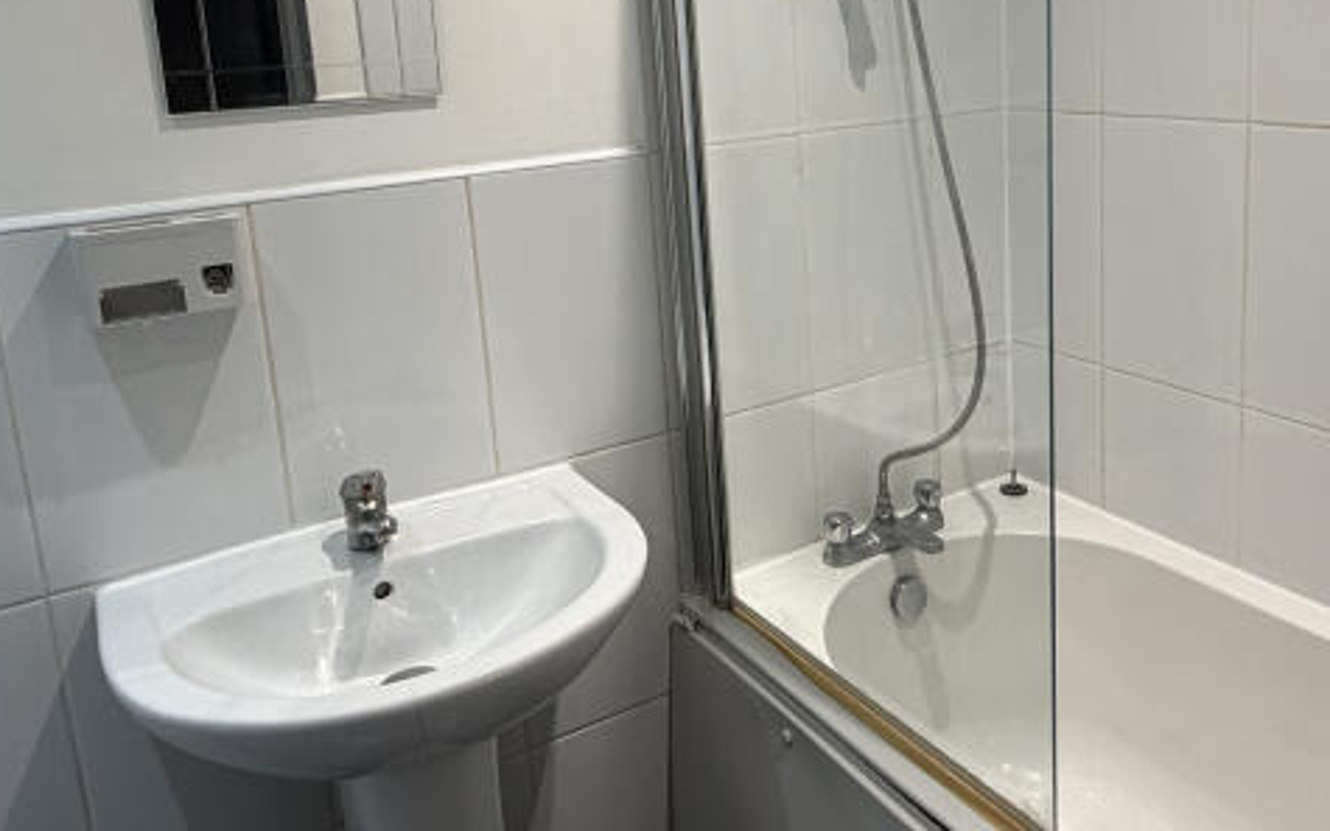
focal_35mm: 32
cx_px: 792
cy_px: 227
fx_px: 1160
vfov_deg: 38.6
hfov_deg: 59.2
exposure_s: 1/100
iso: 160
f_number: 2.2
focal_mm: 2.22
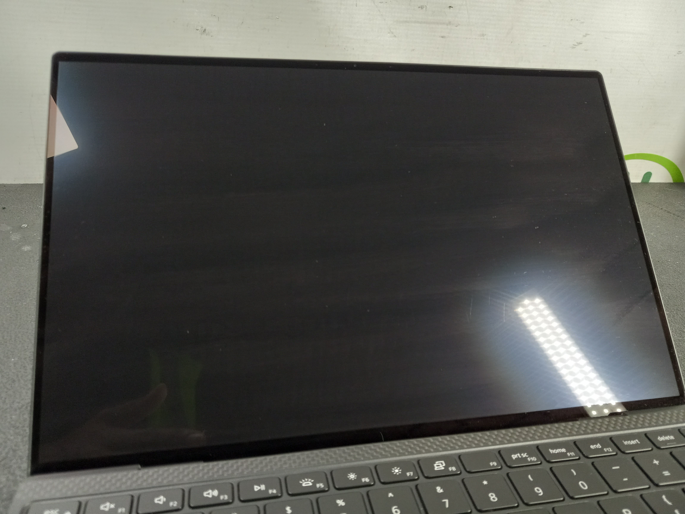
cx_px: 342
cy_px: 257
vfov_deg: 51.4
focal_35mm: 27
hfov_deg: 65.3
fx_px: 534
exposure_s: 1/60
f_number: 1.8
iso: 250
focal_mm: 3.94
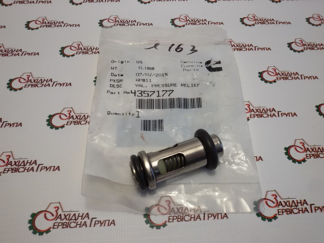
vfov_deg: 45.4
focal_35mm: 31
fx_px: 290
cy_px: 122
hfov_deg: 58.4
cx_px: 162
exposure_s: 1/100
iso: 40
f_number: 2.4
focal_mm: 2.93
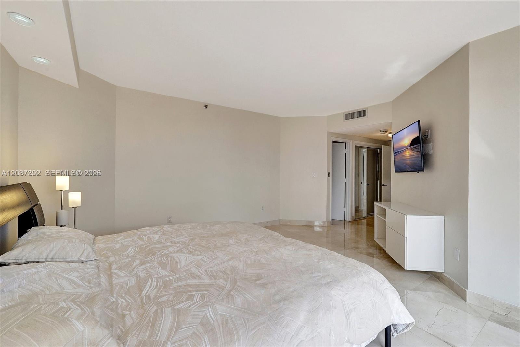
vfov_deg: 72.1
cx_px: 260
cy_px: 174
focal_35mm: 16
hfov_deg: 95.0
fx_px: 238
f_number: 13
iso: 640
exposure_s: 1/30
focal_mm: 16.5
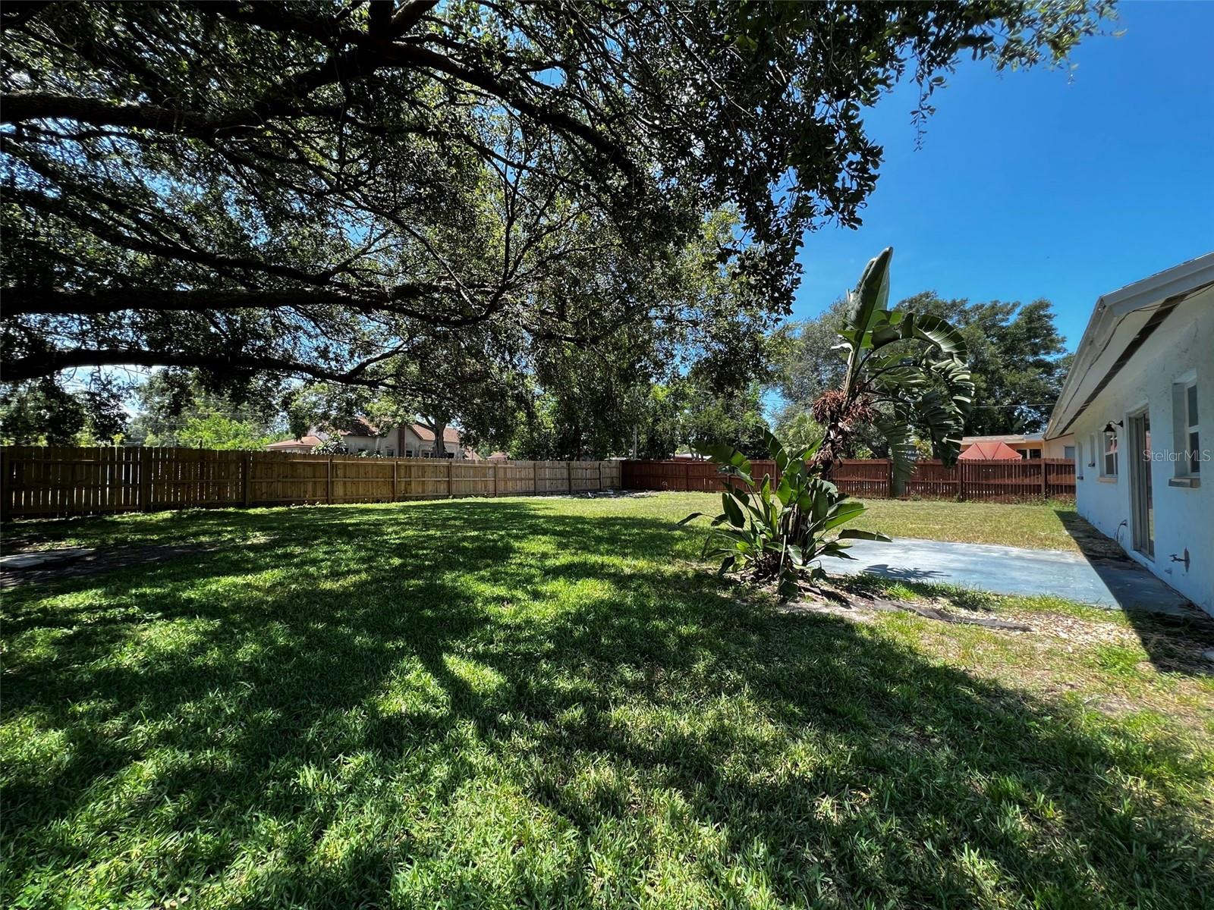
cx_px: 607
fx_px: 456
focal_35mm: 13
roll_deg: +0.9
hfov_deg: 106.2
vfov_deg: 89.9
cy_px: 455
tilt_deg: +3.0
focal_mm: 1.57
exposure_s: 1/338
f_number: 1.8
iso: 32
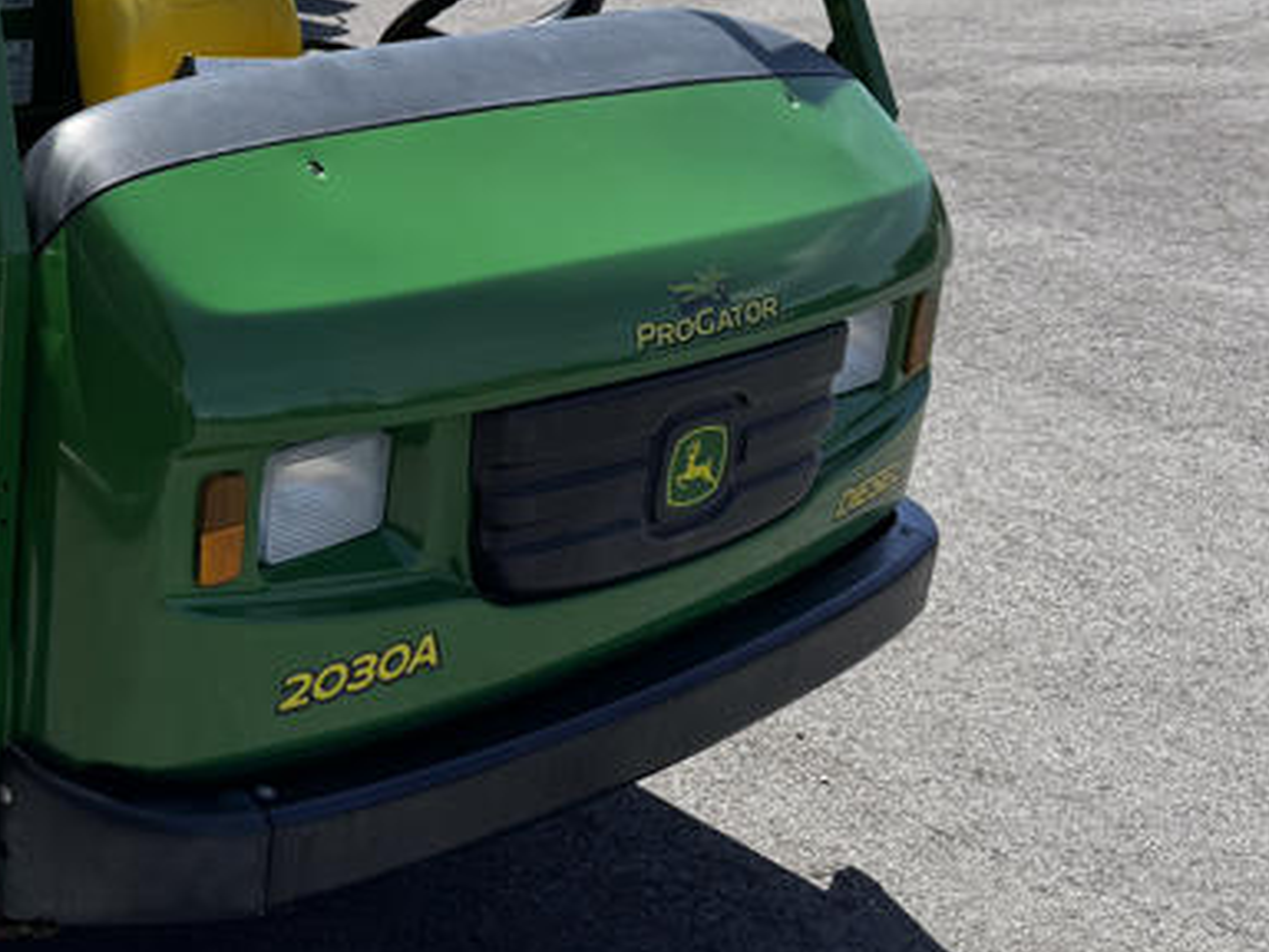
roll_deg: -1.0
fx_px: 1833
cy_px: 162
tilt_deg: -14.9
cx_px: -46
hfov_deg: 34.2
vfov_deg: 28.4
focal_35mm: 50
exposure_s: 1/2604
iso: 80
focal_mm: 6.76
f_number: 1.78
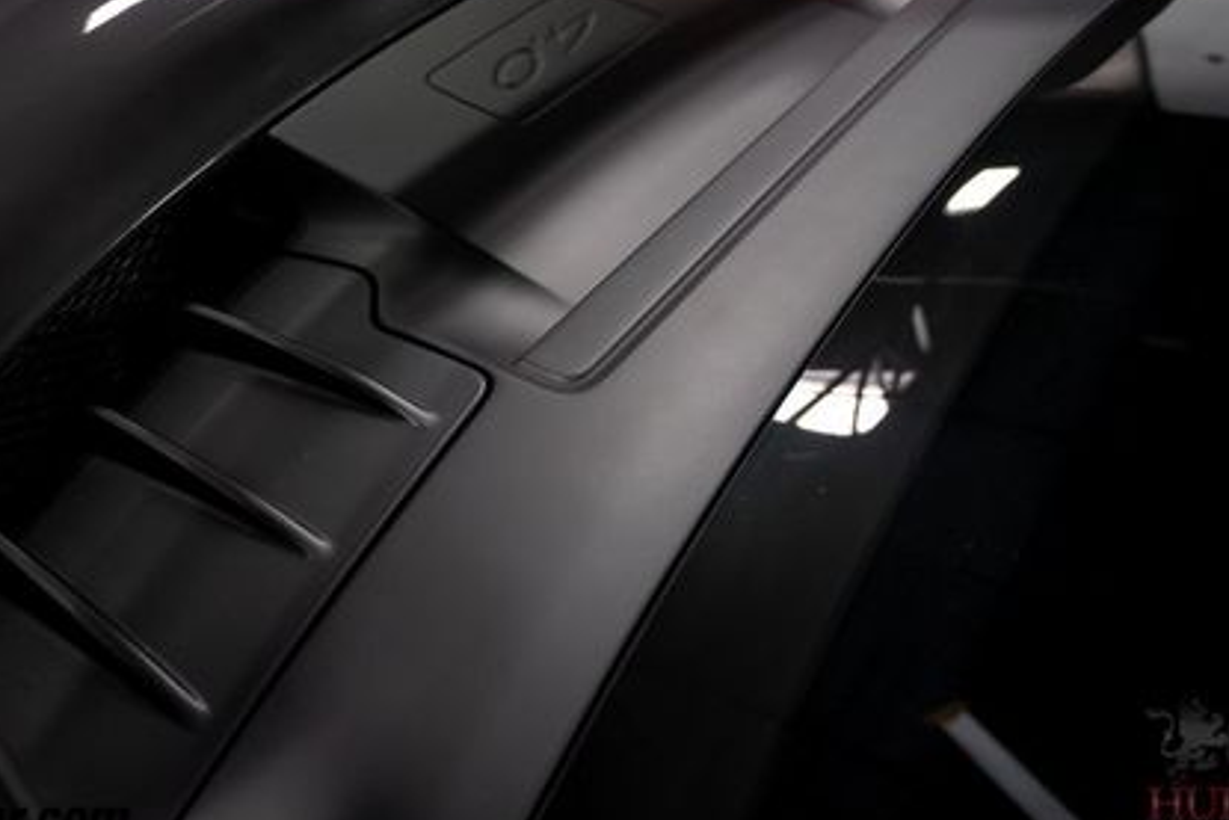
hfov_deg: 51.6
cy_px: 256
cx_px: 498
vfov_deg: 35.5
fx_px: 1264
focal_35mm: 37
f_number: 4
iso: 800
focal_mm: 24
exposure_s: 1/60
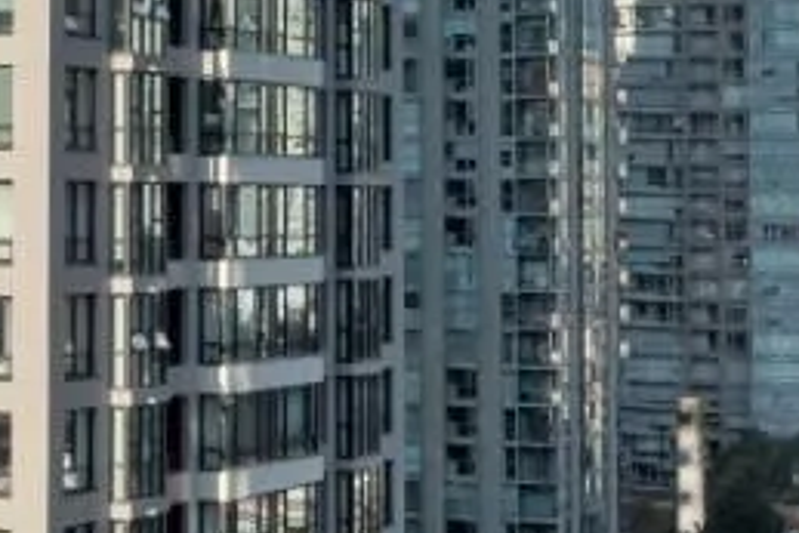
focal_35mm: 150
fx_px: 3331
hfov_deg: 13.3
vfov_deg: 9.1
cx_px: -164
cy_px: -74
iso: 100
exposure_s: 1/200
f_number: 10
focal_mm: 24
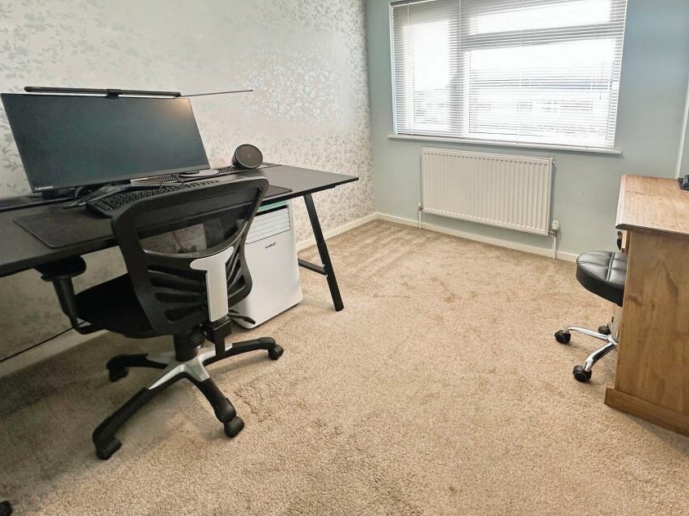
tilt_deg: -14.7
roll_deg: -0.7
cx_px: 375
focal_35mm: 17
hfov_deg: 90.8
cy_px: 216
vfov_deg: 74.2
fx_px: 338
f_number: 2.2
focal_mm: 2.22
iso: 200
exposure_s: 1/99
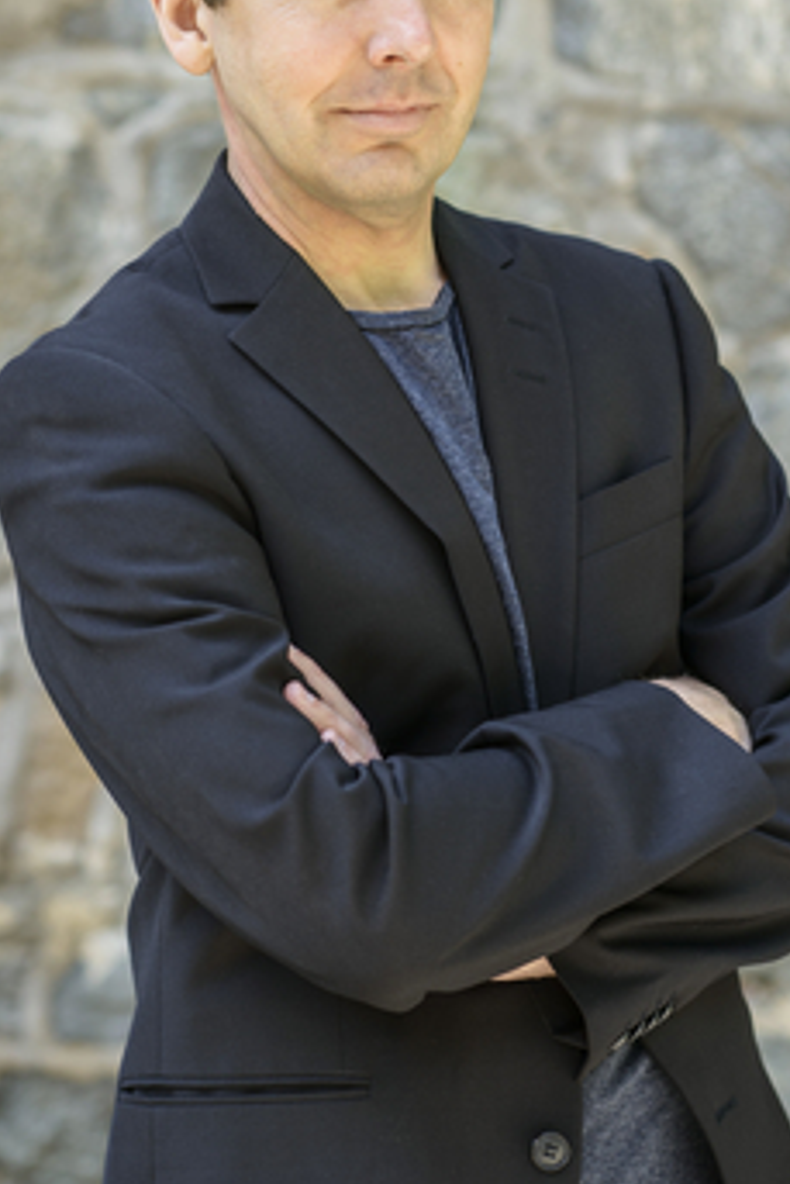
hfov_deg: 10.6
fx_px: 4275
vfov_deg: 15.7
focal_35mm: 130
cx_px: 480
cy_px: 349
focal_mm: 85
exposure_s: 1/400
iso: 320
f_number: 3.2
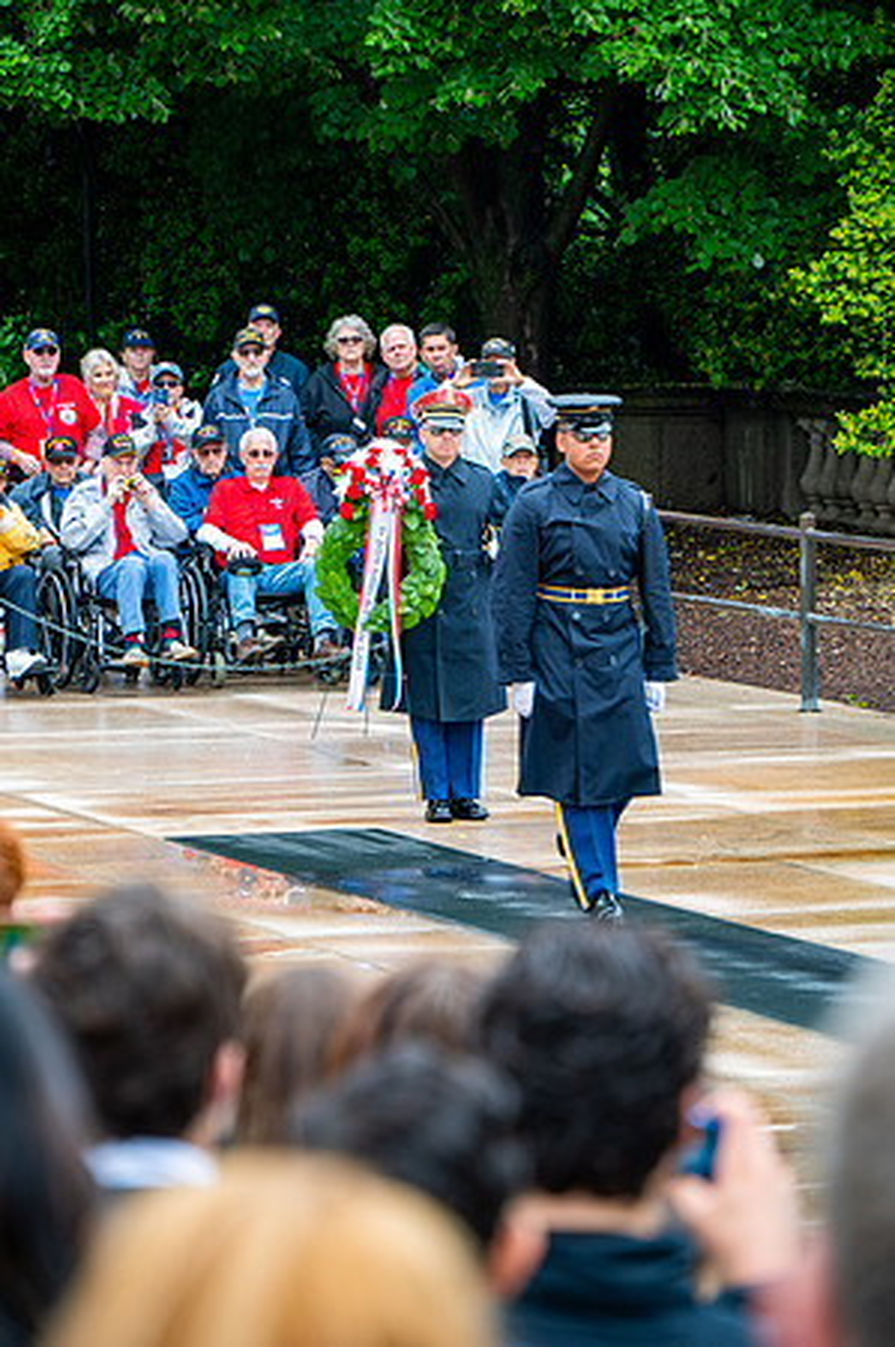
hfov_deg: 6.9
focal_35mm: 200
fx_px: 7475
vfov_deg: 10.3
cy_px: 674
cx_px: 448
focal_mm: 200
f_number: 6.3
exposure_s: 1/100
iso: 360
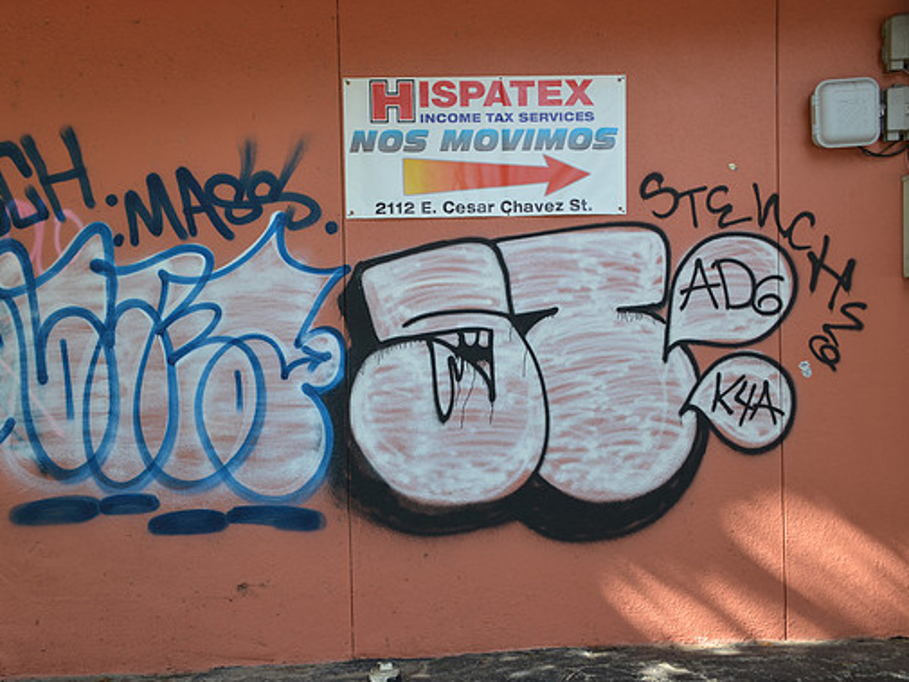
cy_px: 340
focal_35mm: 43
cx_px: 398
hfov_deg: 43.8
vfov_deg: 33.6
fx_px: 1129
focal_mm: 26
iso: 160
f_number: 5.6
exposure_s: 1/125
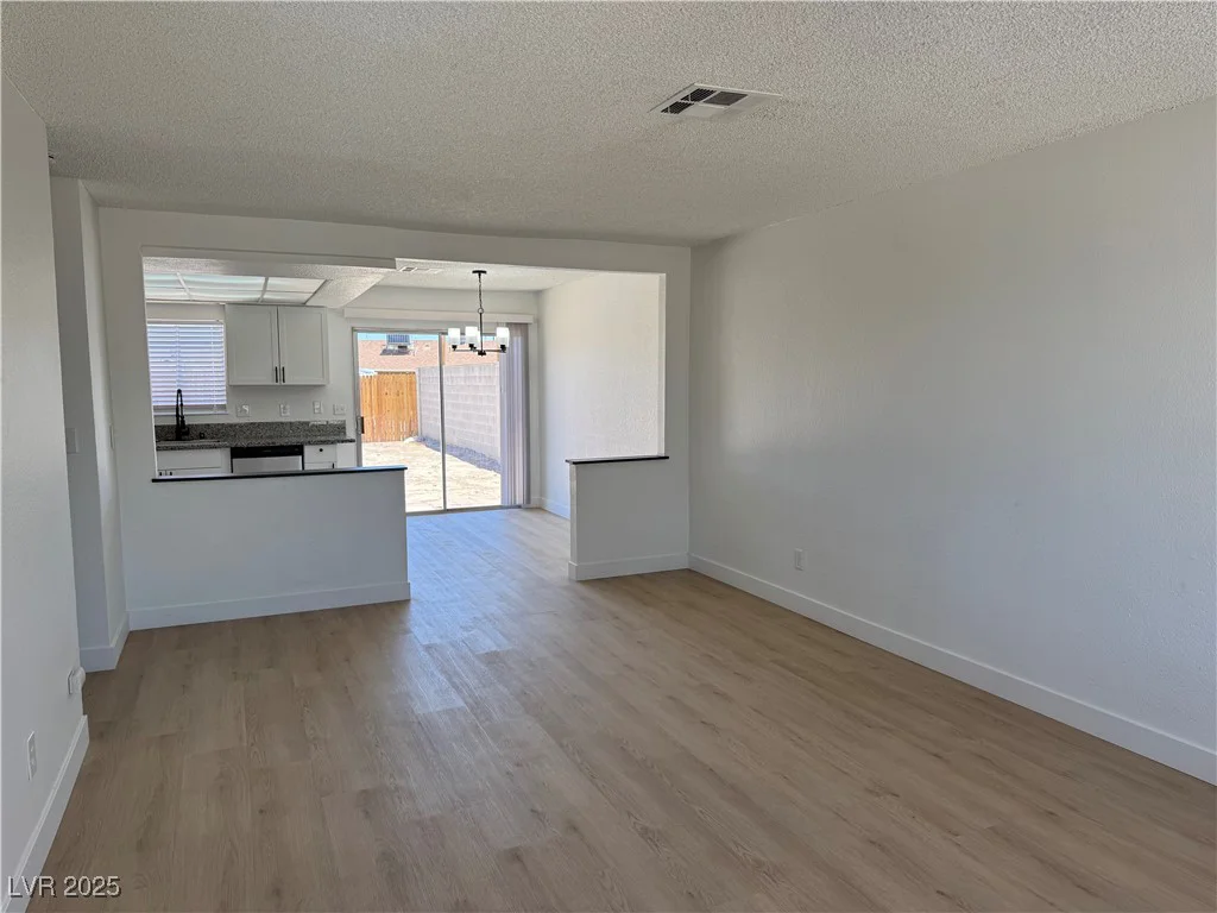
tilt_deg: -5.6
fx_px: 844
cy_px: 456
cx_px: 608
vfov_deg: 56.8
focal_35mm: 24
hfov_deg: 71.6
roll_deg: +0.0
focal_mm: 6.76
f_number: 1.78
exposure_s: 1/488
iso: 80
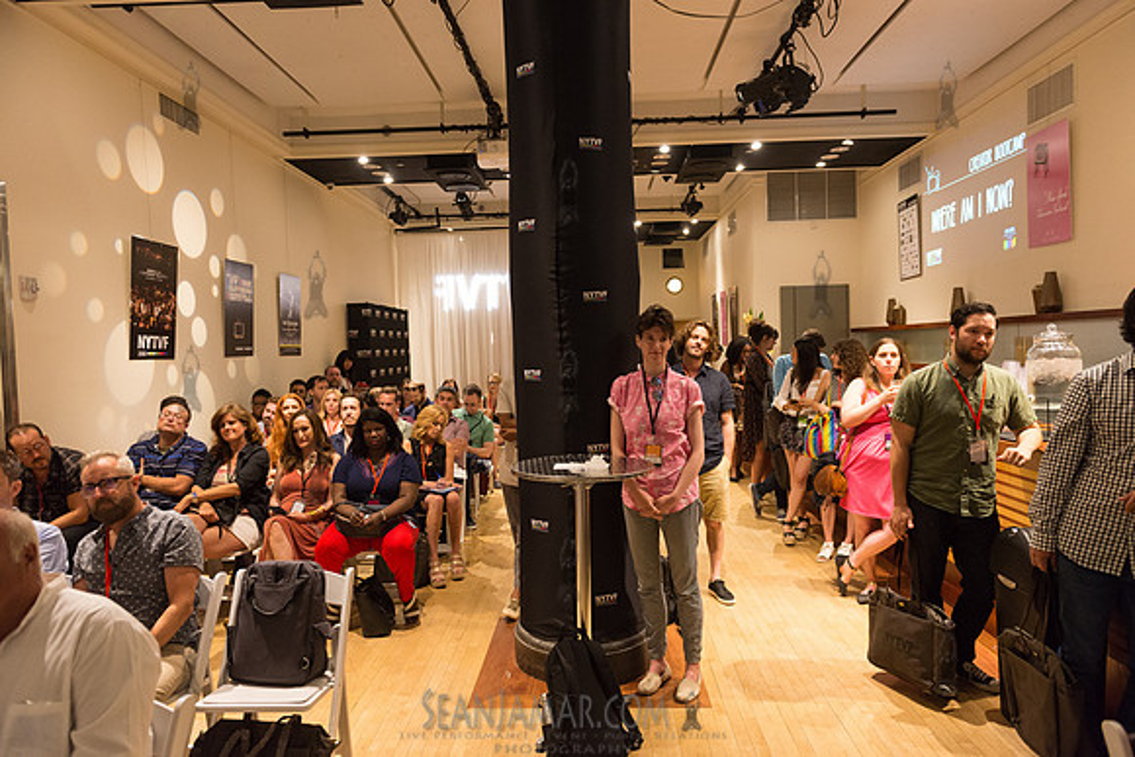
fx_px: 757
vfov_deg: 53.2
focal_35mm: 24
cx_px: 568
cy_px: 378
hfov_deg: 73.7
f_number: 3.5
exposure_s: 1/200
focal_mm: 24
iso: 3200
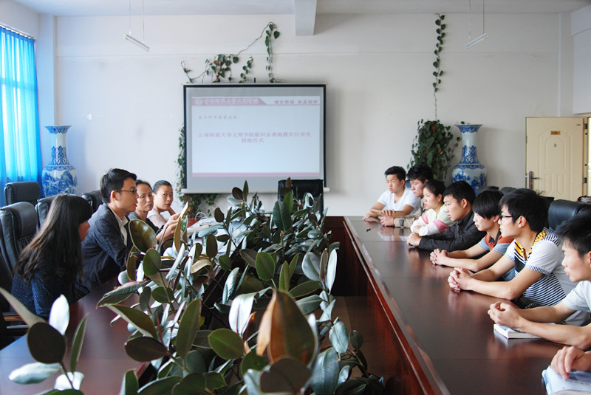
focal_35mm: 48
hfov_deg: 41.1
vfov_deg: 28.1
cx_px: 296
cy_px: 198
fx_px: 789
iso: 250
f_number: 3.8
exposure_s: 1/50
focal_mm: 32
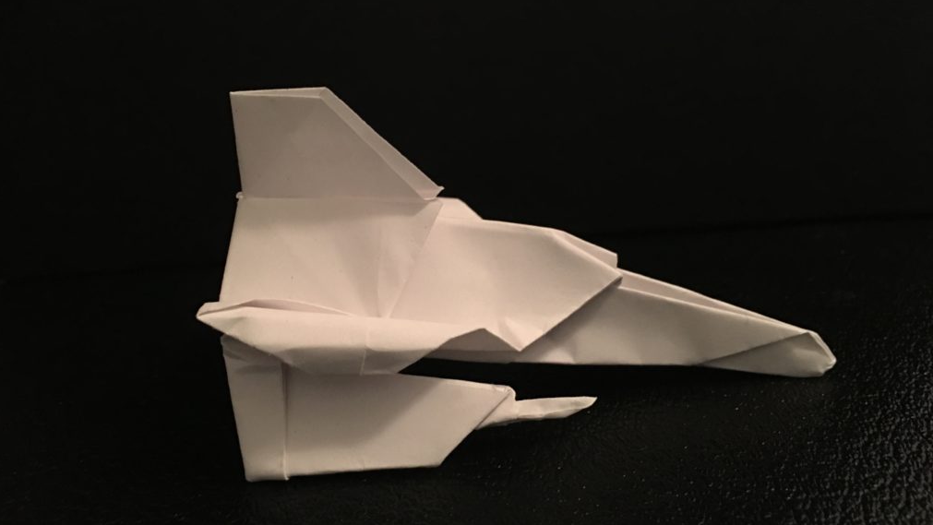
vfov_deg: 36.7
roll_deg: -2.0
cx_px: 468
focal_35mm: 32
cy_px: 283
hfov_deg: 61.0
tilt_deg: -38.0
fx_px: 792
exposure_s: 1/4
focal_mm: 4.15
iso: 125
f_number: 2.2
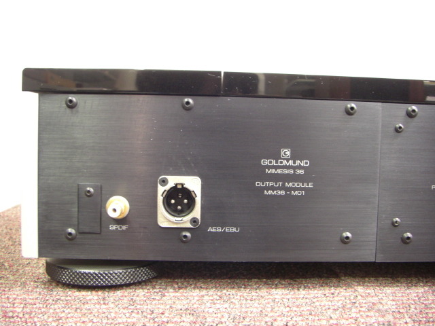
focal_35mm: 38
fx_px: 478
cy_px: 163
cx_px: 218
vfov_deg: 37.7
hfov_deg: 49.0
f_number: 3.4
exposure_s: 1/3.33
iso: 200
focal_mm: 6.3
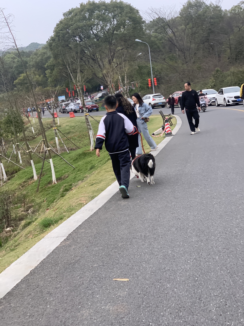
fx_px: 489
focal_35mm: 52
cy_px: 163
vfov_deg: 36.8
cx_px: 122
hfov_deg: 28.0
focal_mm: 6
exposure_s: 1/118
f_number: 2.4
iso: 16
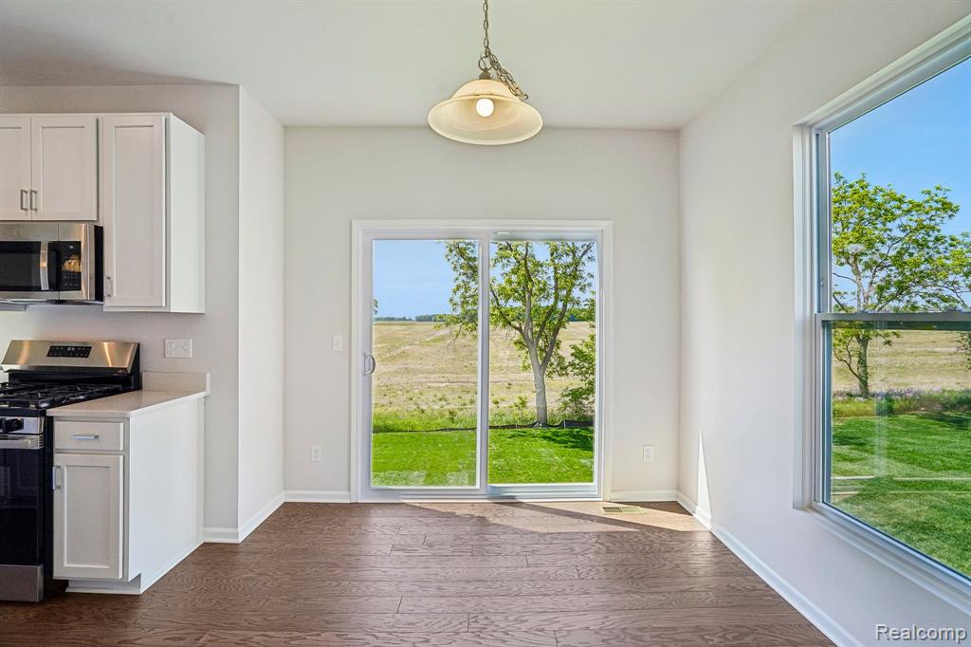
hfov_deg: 96.8
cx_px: 486
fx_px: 431
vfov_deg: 73.7
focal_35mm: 16
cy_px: 324
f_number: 8
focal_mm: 16
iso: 400
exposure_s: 1/250
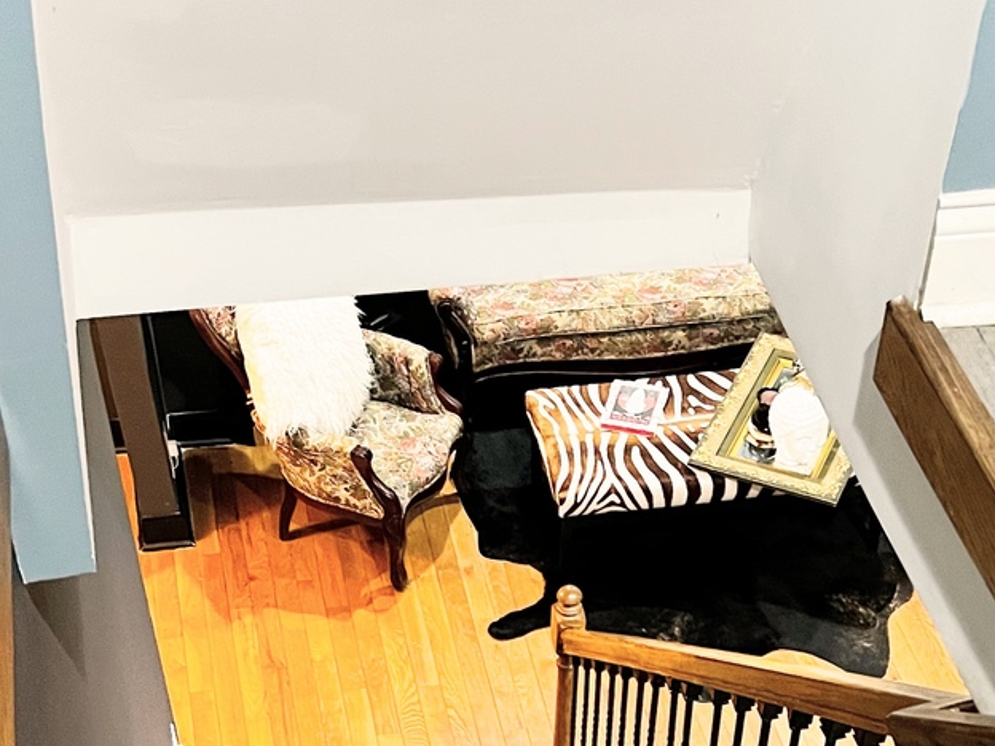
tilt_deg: -49.7
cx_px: 623
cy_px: 835
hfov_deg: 32.0
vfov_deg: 22.9
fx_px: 1725
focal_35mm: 60
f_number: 1.5
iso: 500
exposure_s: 1/30
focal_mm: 5.7
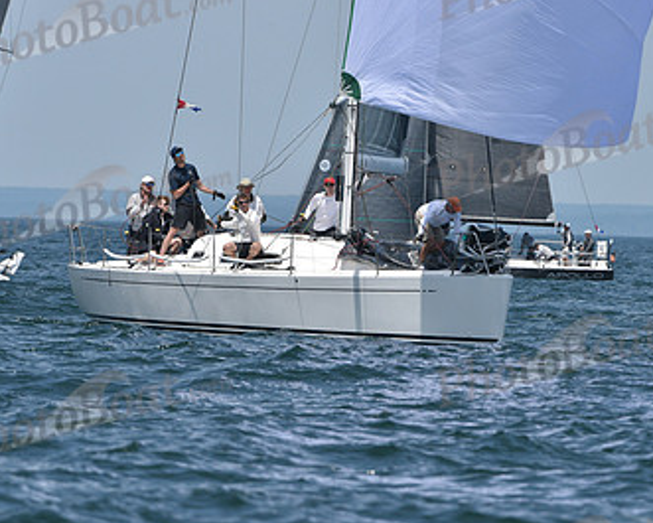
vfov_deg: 2.4
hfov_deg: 2.9
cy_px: 281
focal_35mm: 657
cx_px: 335
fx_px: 12701
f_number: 8
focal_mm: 400
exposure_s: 1/1600
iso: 320
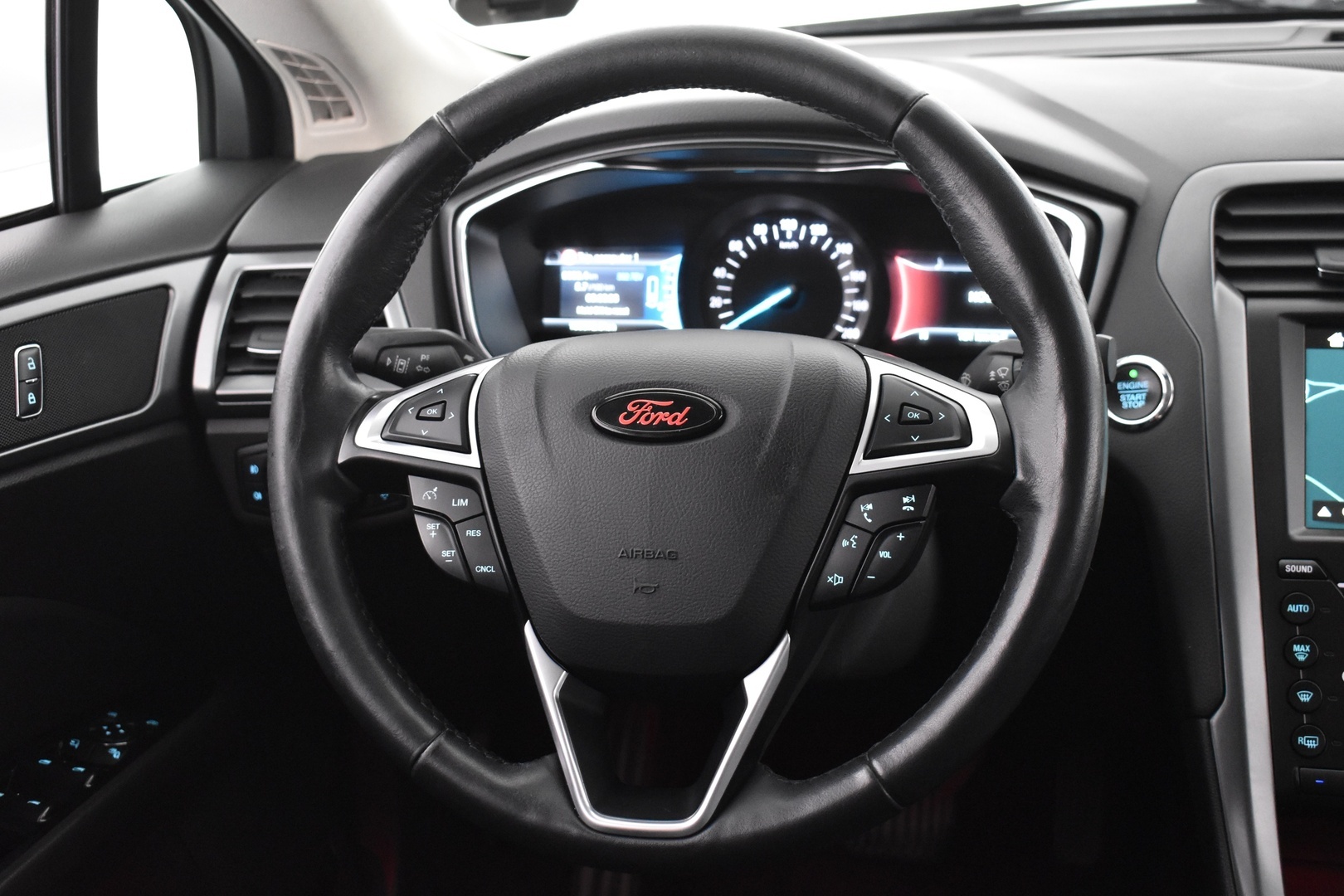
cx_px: 672
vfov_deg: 29.9
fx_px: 1680
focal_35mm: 45
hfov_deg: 43.6
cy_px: 448
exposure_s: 1/20
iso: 3200
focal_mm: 30
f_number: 4.2
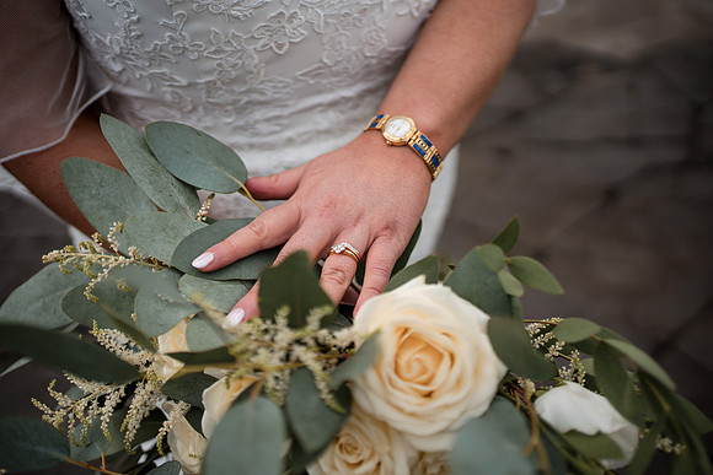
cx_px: 356
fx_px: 693
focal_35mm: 35
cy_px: 238
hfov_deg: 54.4
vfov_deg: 37.9
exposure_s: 1/6400
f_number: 1.8
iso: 100
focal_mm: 35
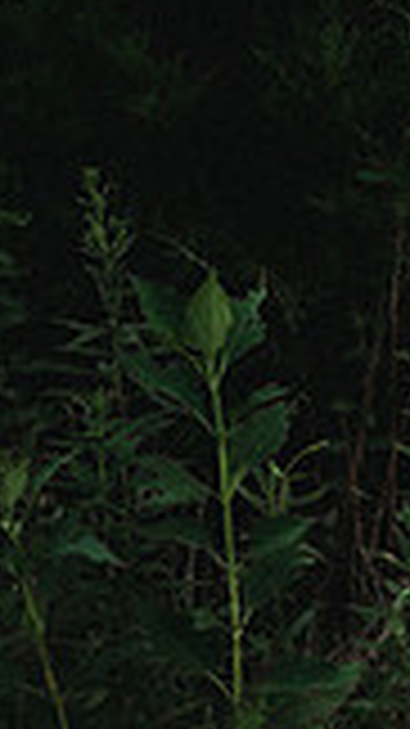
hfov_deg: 6.7
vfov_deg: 12.9
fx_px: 3192
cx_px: 1194
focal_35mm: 165
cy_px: 704
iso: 160
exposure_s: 1/400
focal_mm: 44
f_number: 2.8
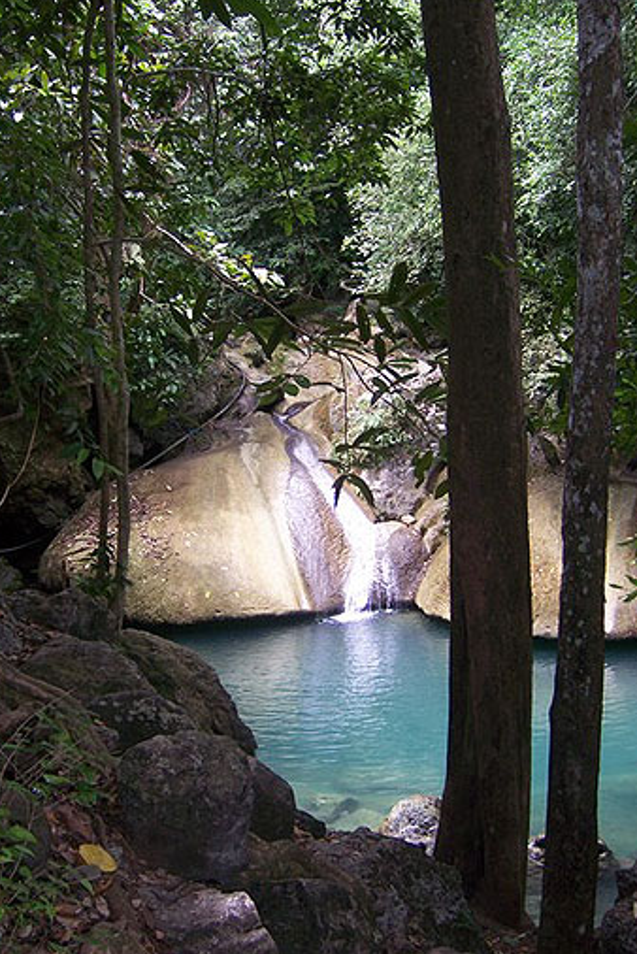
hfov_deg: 28.1
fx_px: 1272
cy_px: 480
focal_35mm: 48
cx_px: 294
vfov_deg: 41.1
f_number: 3.1
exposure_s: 1/60
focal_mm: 7.5
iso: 160
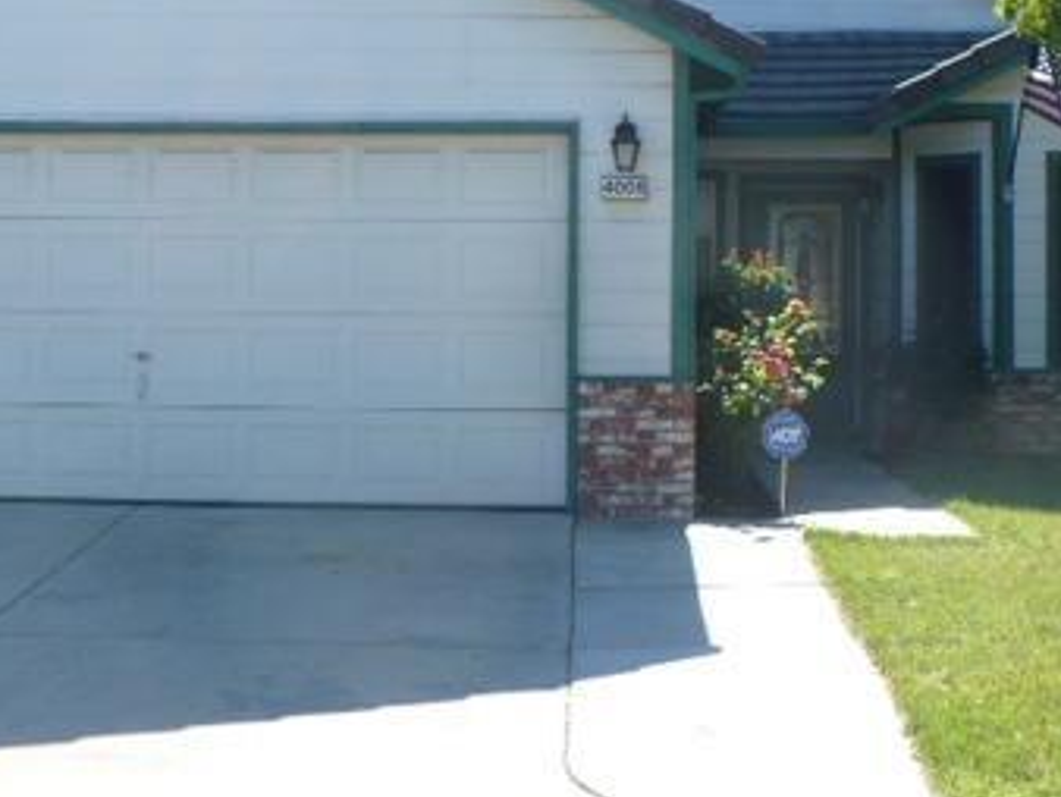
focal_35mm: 70
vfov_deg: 20.7
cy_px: 122
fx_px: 2147
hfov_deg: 27.7
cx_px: 414
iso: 100
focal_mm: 6.1
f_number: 2.8
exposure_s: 1/640
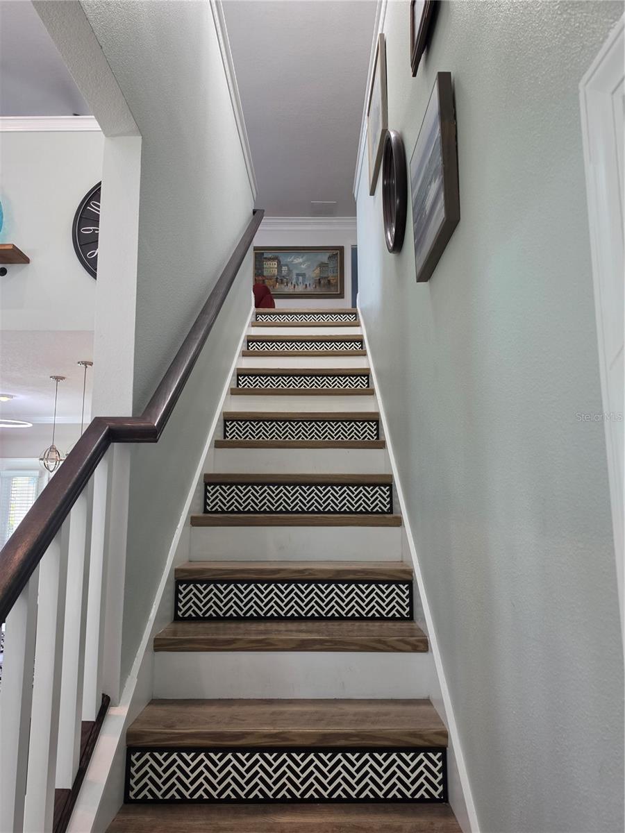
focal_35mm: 23
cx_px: 312
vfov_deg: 73.9
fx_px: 554
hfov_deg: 58.9
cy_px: 416
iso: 200
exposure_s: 1/120
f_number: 1.4
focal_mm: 6.5
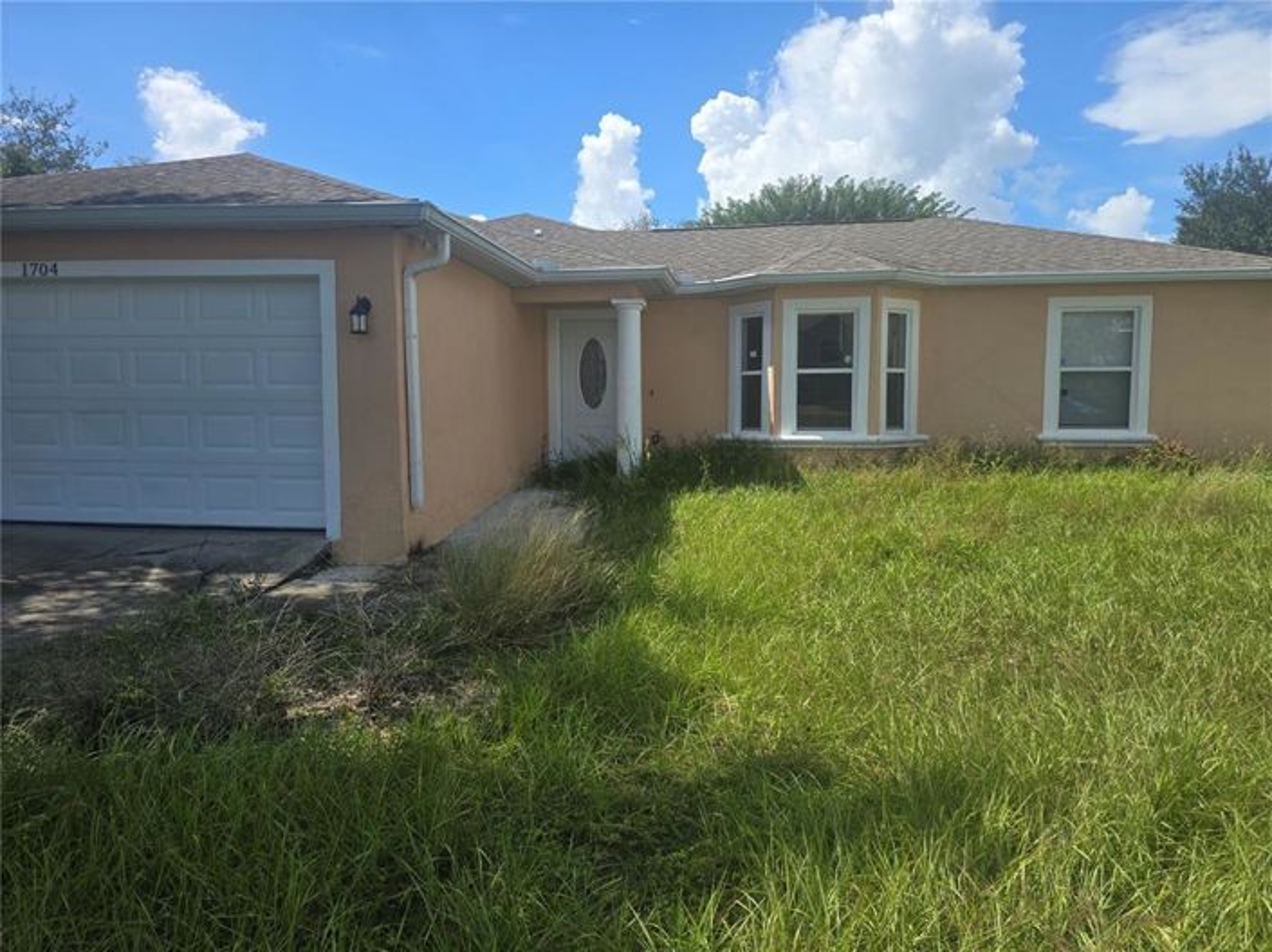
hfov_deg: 74.0
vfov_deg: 58.8
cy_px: 476
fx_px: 845
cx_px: 636
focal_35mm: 23
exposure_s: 1/711
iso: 12
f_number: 1.7
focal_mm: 6.3
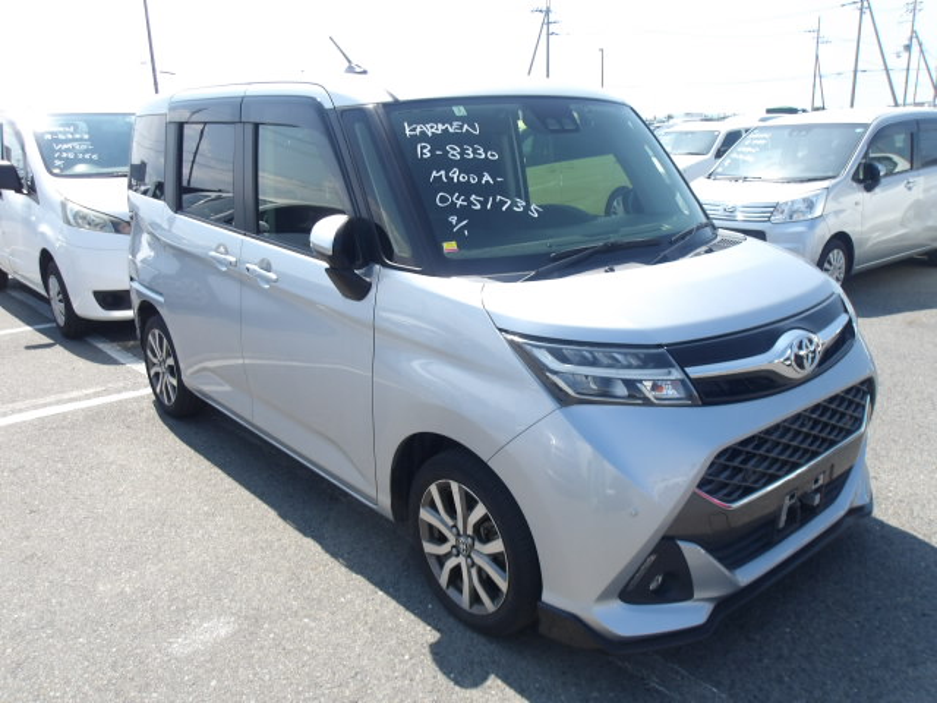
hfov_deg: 65.3
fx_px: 731
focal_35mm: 27
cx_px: 468
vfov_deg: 51.4
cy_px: 352
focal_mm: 4.9
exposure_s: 1/60
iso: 100
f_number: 10.4
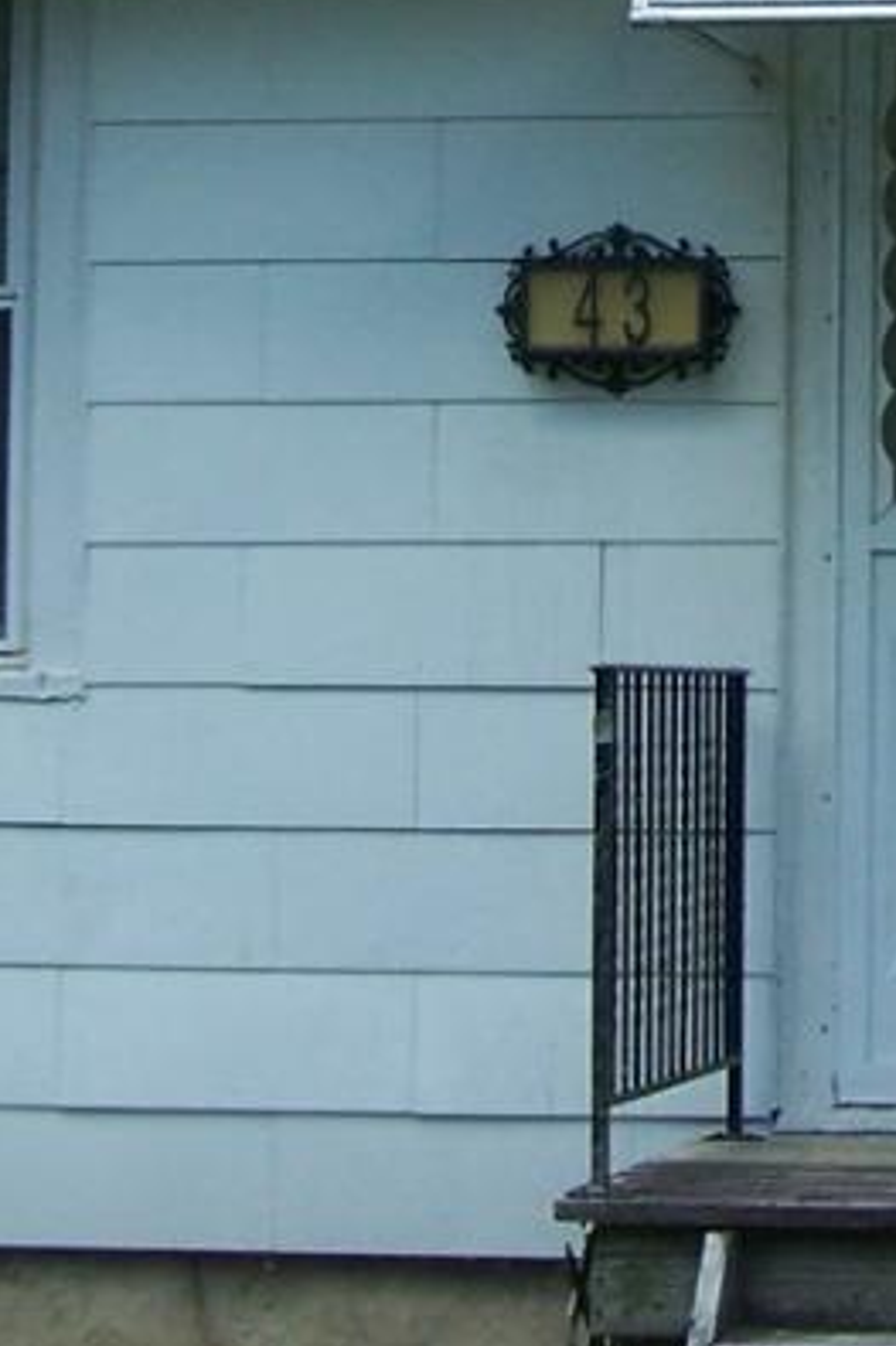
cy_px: -7
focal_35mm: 144
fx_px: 5380
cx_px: 1077
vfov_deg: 14.0
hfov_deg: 9.4
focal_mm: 6.3
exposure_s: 1/500
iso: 80
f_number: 2.8
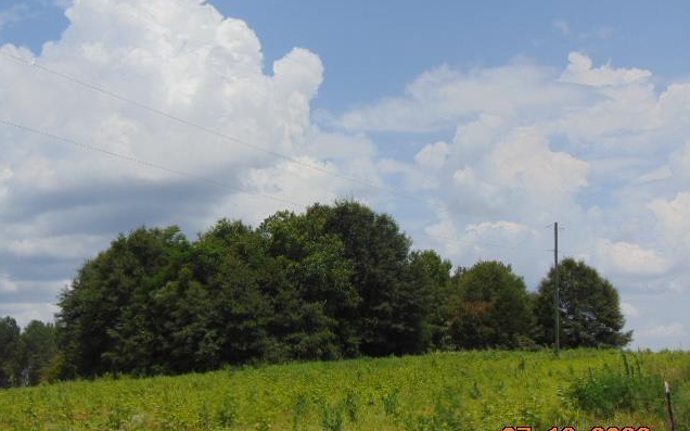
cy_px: 230
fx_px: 1203
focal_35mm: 64
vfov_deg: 20.3
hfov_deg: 32.0
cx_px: 344
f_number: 9.3
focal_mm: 10.8
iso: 80
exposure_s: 1/400
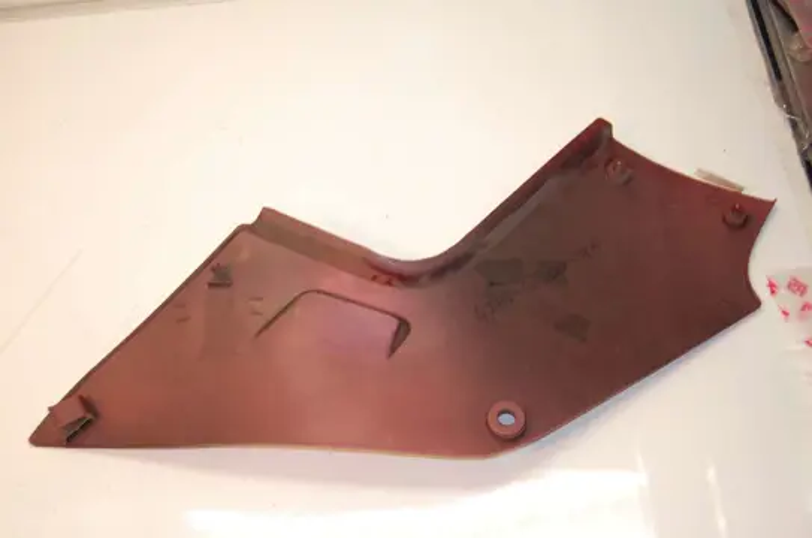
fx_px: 1013
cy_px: 269
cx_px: 406
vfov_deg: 29.8
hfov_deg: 43.7
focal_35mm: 45
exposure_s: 1/60
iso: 400
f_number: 4.2
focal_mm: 30
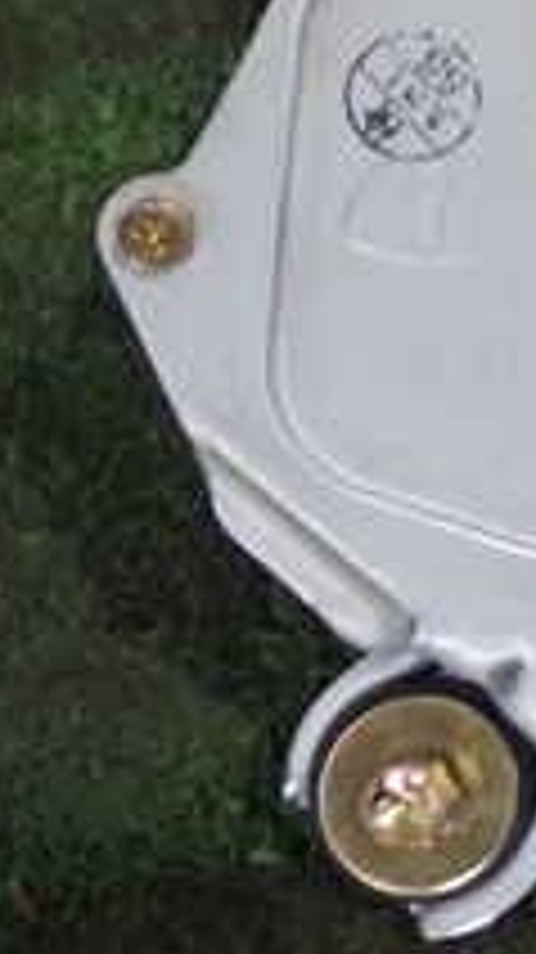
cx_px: 1293
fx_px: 2809
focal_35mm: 111
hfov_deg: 9.6
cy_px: 99
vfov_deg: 19.0
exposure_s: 1/40
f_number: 2.5
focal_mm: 6.37
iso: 250
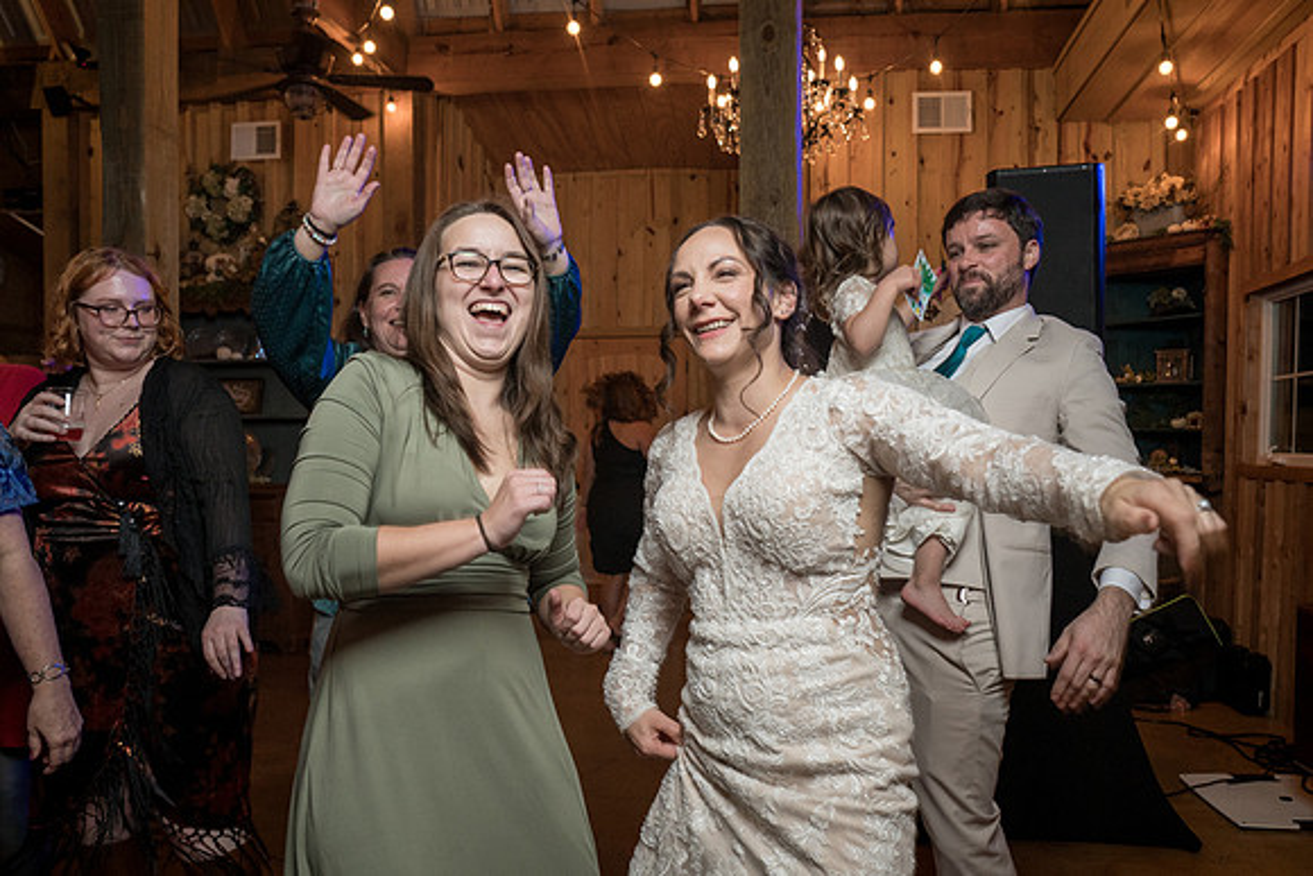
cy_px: 492
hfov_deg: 66.8
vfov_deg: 47.4
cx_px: 682
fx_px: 995
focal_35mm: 27
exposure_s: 1/100
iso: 2000
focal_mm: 24
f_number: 4
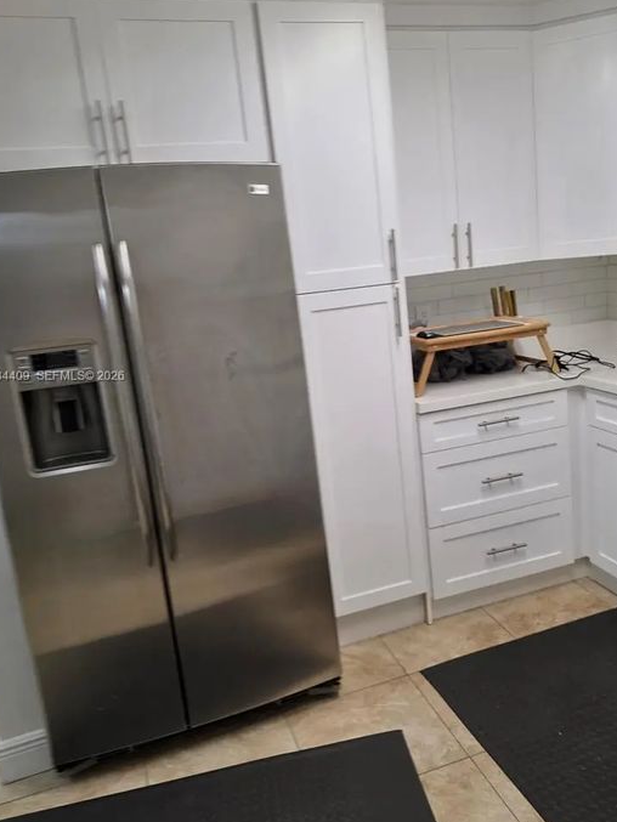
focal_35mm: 29
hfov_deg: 48.1
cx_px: 353
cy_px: 377
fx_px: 689
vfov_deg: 61.6
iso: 125
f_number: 1.7
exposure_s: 1/120
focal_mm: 6.3
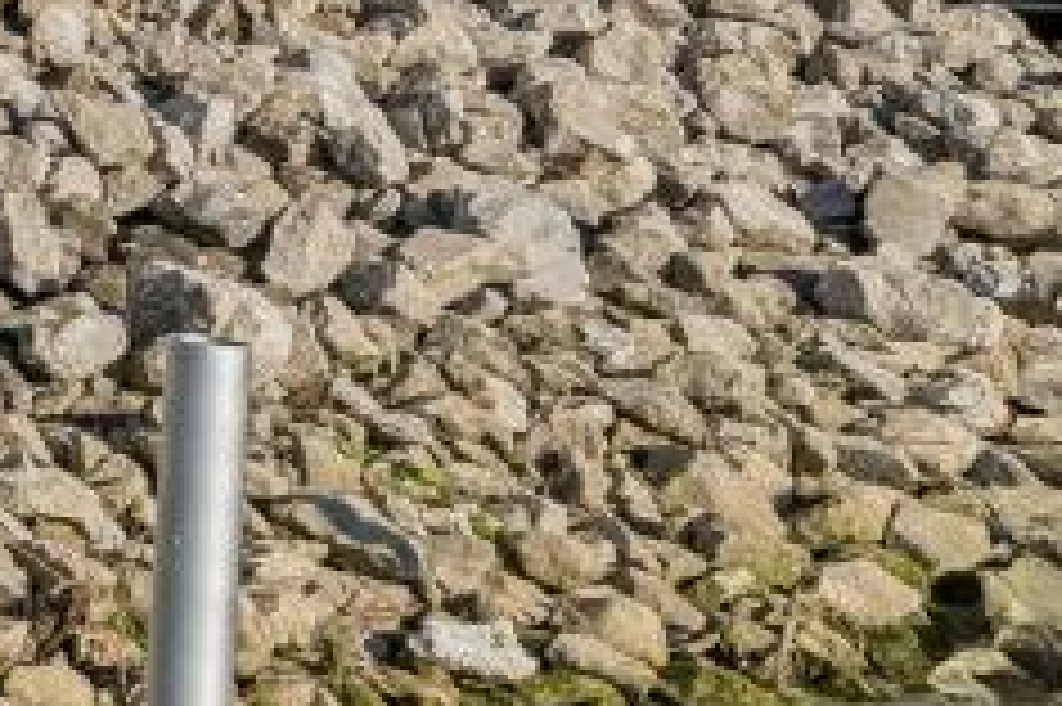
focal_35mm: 112
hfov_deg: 10.9
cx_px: -2236
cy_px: -1387
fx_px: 3296
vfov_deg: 9.6
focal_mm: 17.6
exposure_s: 1/1000
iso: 200
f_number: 8
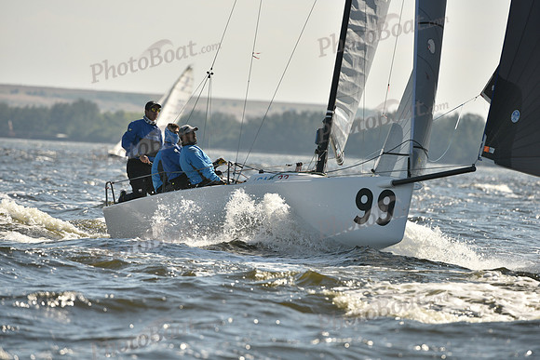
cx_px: 270
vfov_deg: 3.4
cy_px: 180
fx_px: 6001
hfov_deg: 5.2
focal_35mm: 400
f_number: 7.1
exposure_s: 1/1250
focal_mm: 400
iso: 250
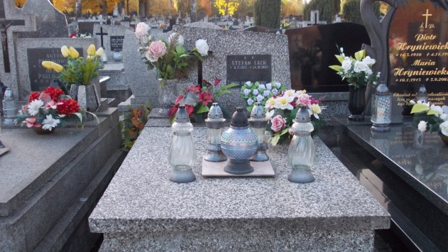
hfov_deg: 48.4
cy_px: 137
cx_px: 224
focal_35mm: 42
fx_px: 499
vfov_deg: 28.3
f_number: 3.1
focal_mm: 5.3
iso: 200
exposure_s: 1/250
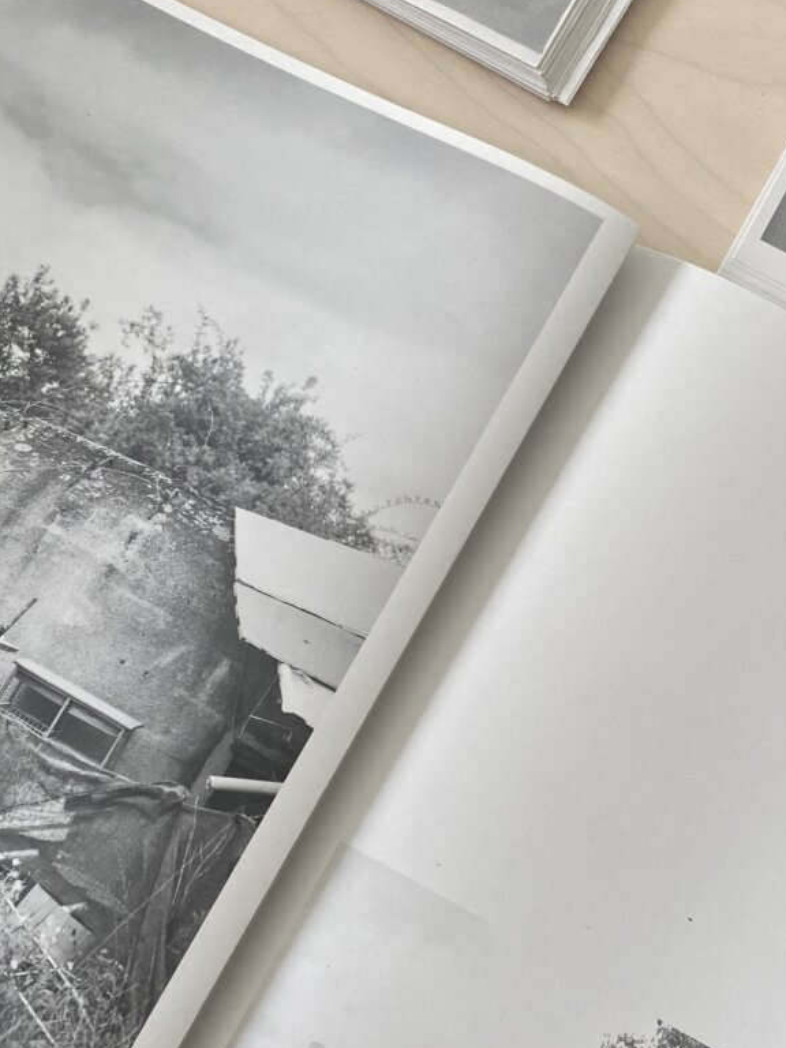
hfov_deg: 28.0
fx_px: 1574
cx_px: 434
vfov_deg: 36.6
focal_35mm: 52
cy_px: 662
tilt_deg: -79.9
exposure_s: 1/121
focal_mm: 4.25
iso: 100
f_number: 1.8
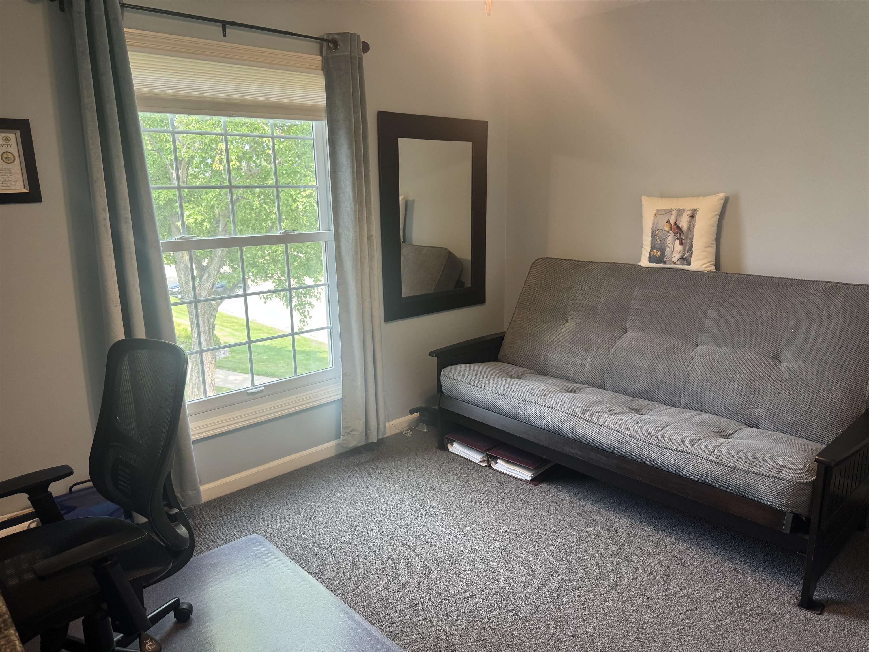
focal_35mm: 24
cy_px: 326
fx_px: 602
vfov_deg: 56.8
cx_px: 434
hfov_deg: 71.6
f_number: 1.78
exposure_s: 1/120
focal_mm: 6.76
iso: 160
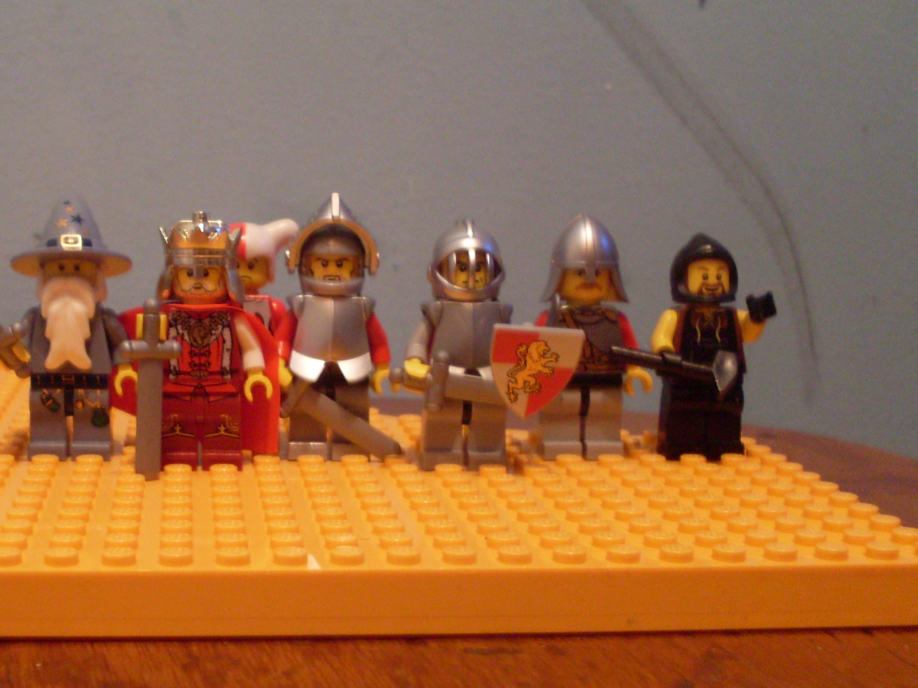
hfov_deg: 34.0
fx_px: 1485
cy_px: 412
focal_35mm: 56
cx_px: 303
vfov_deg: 26.0
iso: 200
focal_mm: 6.3
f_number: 2.8
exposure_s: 1/4
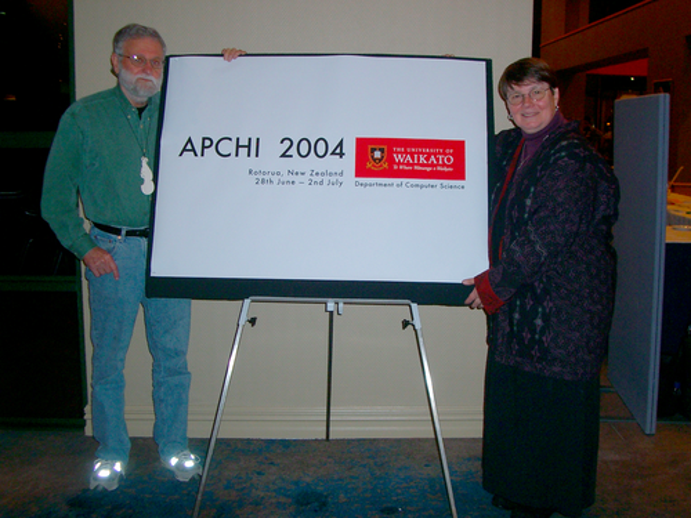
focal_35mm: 41
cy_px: 259
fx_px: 818
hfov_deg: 45.8
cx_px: 346
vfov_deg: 35.1
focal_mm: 6.8
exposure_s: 1/40
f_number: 2.8
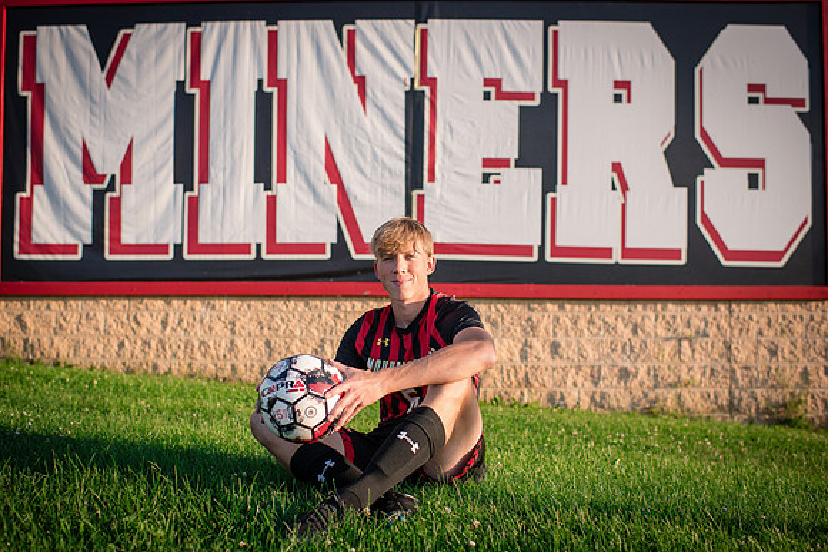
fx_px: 836
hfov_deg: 52.7
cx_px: 404
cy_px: 284
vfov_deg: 36.6
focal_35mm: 36
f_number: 2.8
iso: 320
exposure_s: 1/2500
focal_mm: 35
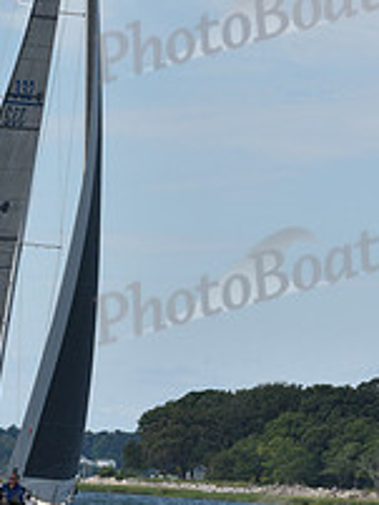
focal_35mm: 403
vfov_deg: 4.9
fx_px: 5877
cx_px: -36
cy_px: 186
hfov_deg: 3.7
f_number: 10
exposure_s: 1/1000
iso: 320
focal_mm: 145
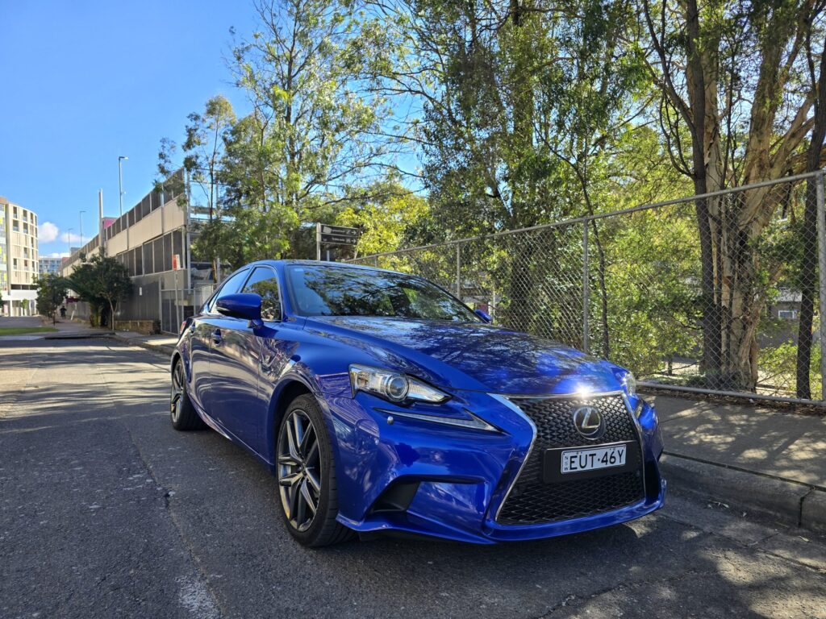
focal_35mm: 23
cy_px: 310
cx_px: 413
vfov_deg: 58.9
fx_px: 549
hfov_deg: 73.9
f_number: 1.7
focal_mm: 6.3
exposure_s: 1/301
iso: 12
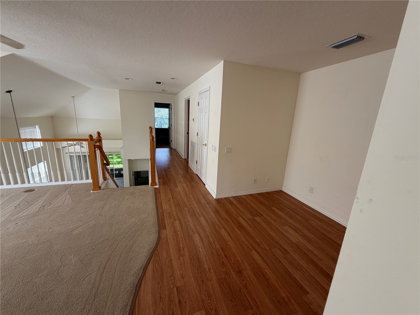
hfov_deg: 102.1
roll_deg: -2.3
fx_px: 170
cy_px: 158
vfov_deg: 85.7
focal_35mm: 14
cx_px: 210
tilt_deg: -10.6
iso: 64
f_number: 2.2
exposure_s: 1/121
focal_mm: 2.22
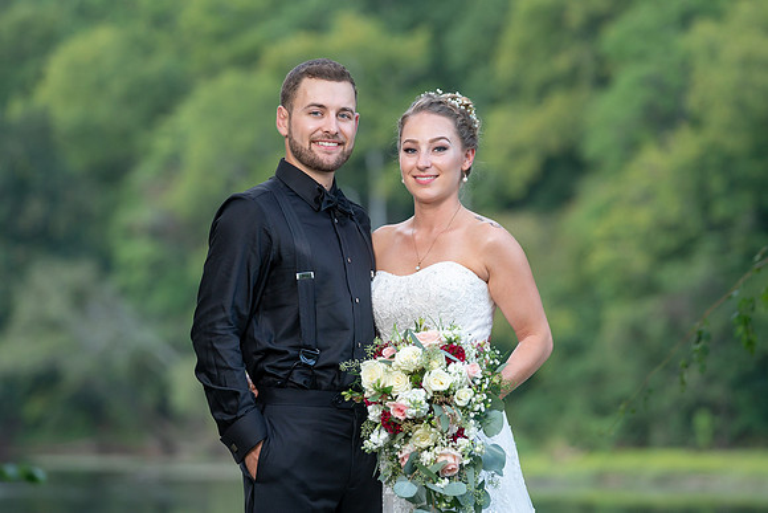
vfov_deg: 7.5
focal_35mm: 183
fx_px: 3896
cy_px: 240
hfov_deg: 11.3
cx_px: 359
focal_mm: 171
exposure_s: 1/200
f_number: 4
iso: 500
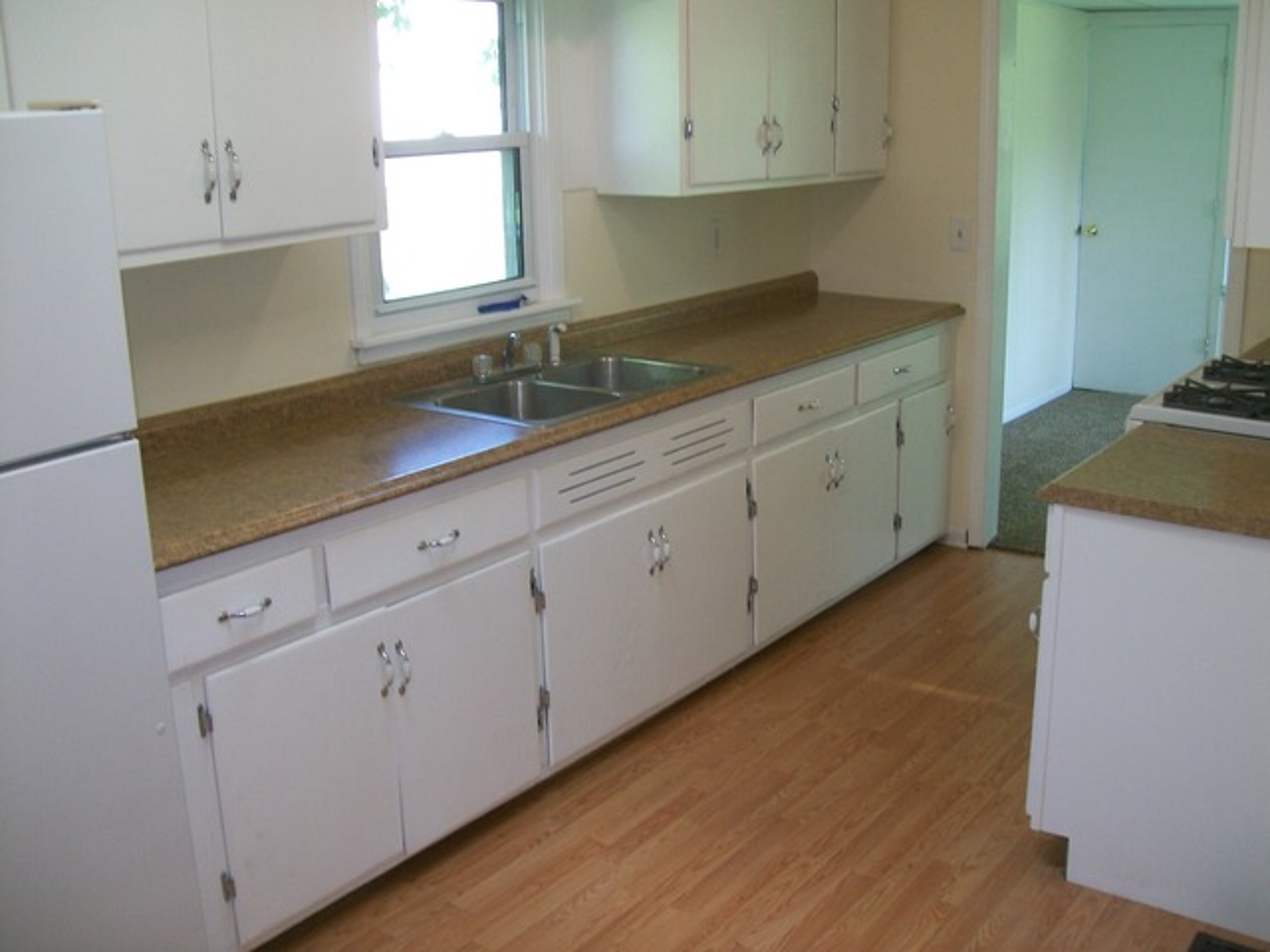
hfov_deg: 51.4
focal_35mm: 36
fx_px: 1321
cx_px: 635
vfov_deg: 39.7
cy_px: 476
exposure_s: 1/40
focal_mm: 6
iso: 80
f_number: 2.7
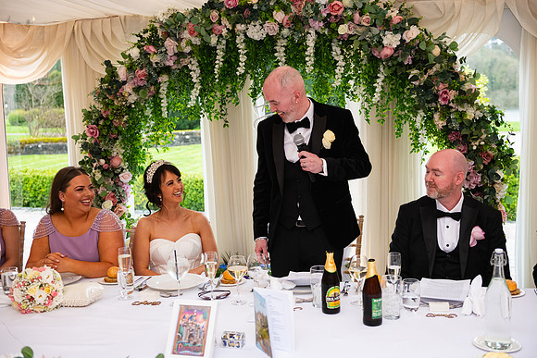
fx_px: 716
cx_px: 268
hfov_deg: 41.1
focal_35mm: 48
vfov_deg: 28.1
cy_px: 179
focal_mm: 48
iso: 1000
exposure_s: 1/160
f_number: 3.5
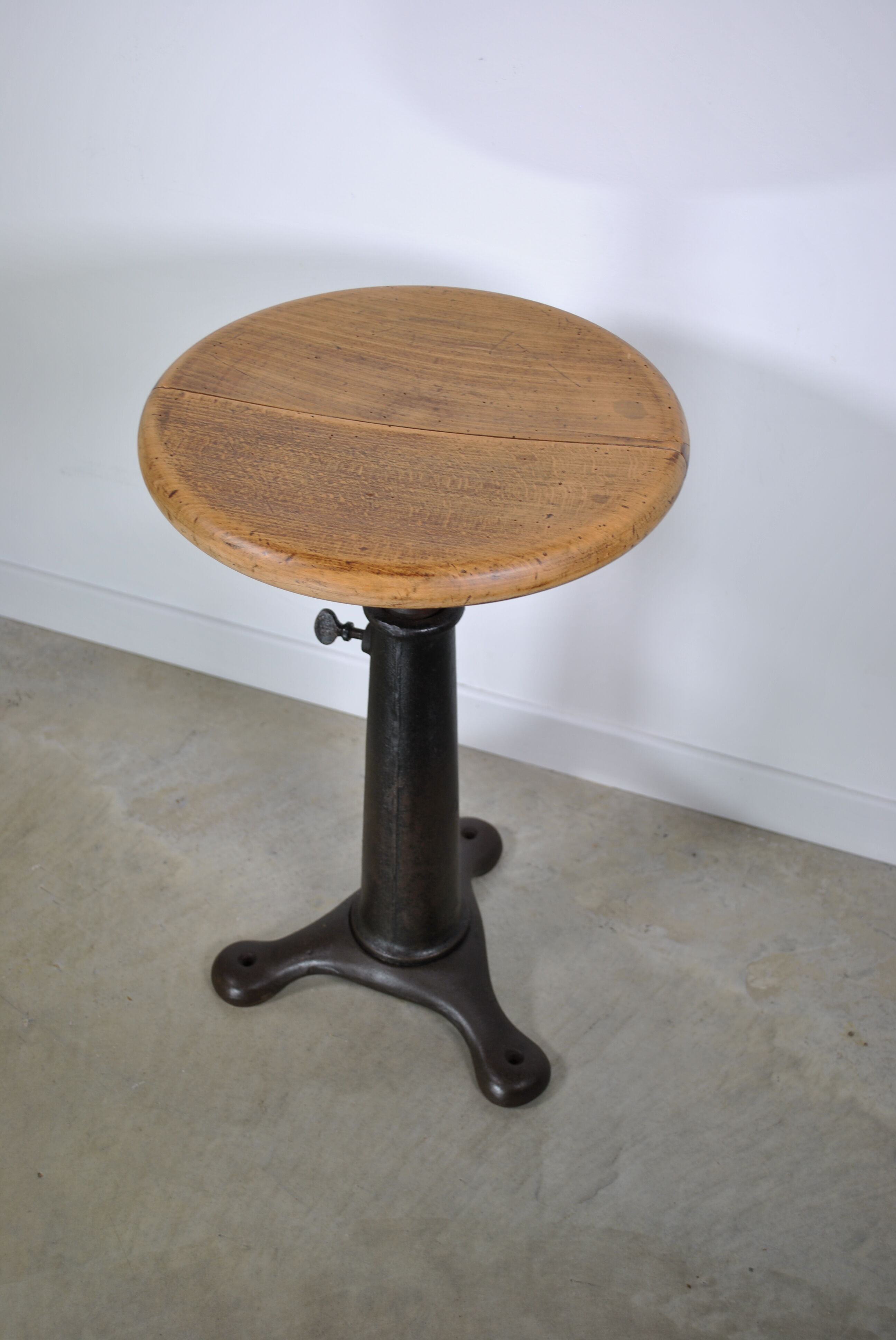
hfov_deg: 34.3
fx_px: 1452
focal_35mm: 39
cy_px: 670
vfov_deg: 49.5
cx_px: 448
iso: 100
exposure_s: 1/60
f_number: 4.2
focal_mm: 26
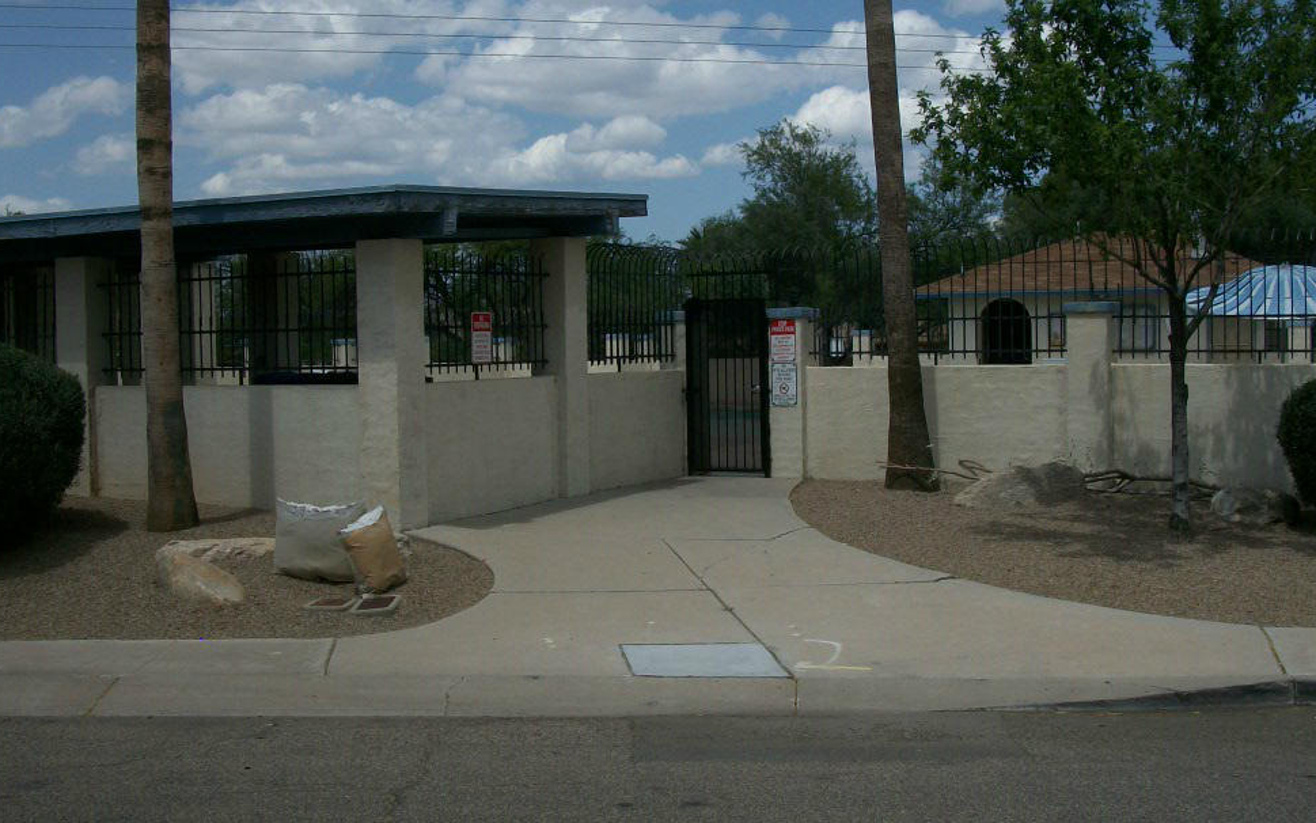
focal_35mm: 49
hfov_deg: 41.0
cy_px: 435
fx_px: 1758
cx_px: 678
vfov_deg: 26.3
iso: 80
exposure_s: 1/800
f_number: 5.6
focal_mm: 6.3
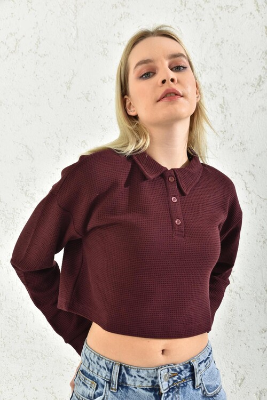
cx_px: 134
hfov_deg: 36.9
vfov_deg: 53.1
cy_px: 200
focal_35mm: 36
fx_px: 400
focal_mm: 36
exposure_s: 1/160
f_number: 7.1
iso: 100
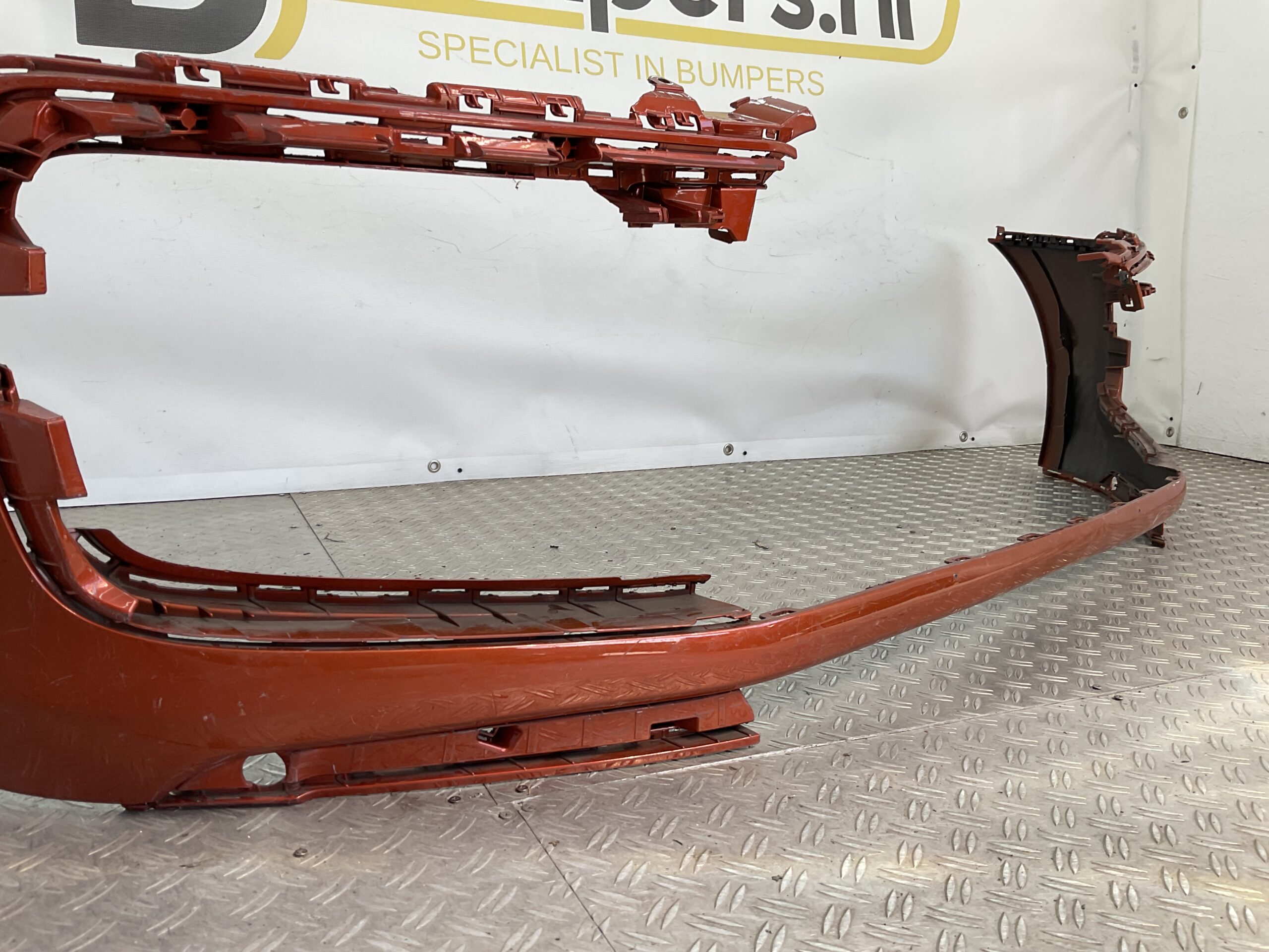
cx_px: 634
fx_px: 1063
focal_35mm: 29
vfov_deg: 48.2
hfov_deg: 61.7
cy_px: 476
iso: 16
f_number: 1.8
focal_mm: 3
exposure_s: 1/159
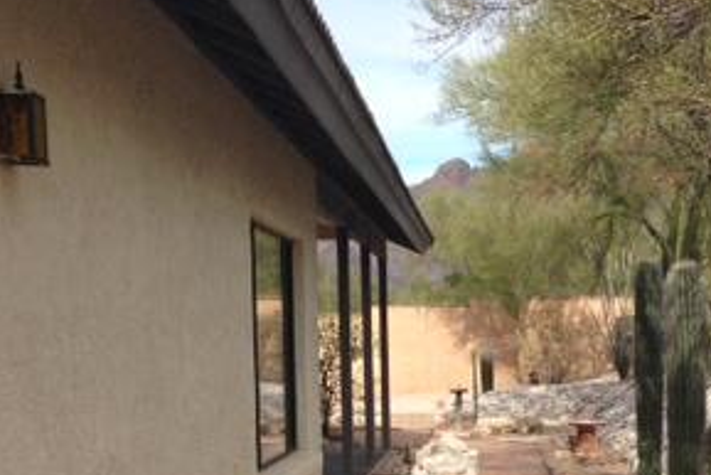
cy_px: 512
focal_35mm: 76
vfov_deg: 17.4
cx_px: 549
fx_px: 1502
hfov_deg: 26.2
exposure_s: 1/1178
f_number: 2.4
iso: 50
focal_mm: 4.12
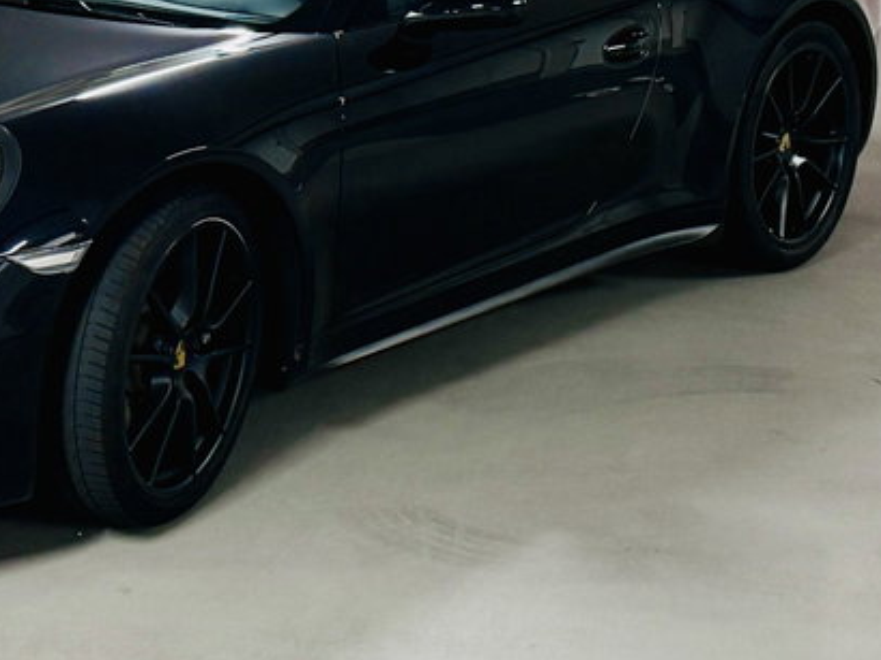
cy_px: 62
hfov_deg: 39.6
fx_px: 1145
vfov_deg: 30.7
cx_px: 122
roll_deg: -1.1
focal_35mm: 45
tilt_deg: -12.1
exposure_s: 1/100
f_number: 1.78
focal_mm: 6.76
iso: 250
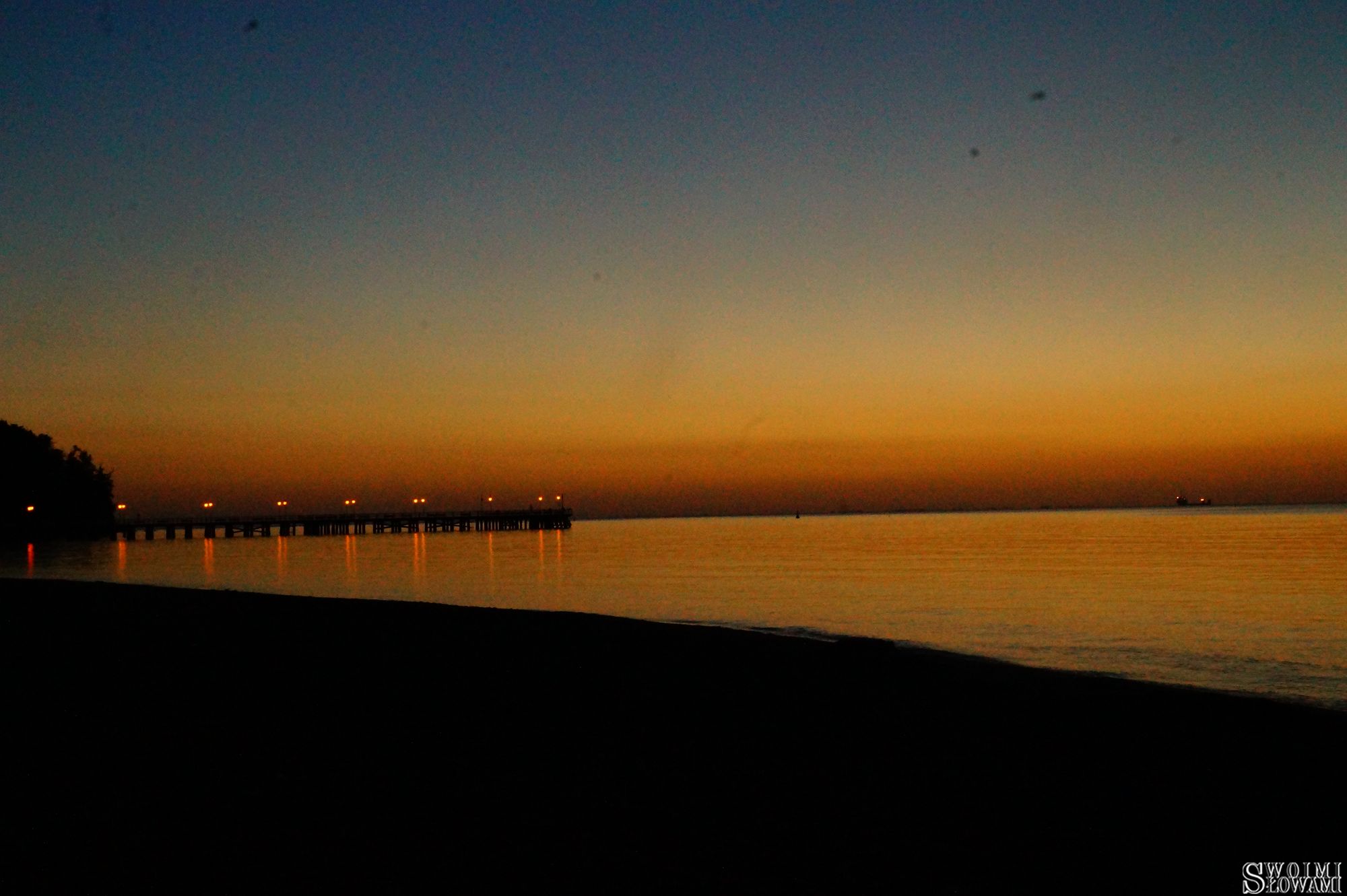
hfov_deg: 43.6
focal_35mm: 45
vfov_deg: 29.8
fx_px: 1683
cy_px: 448
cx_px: 674
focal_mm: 30
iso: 3200
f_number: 22
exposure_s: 1/20
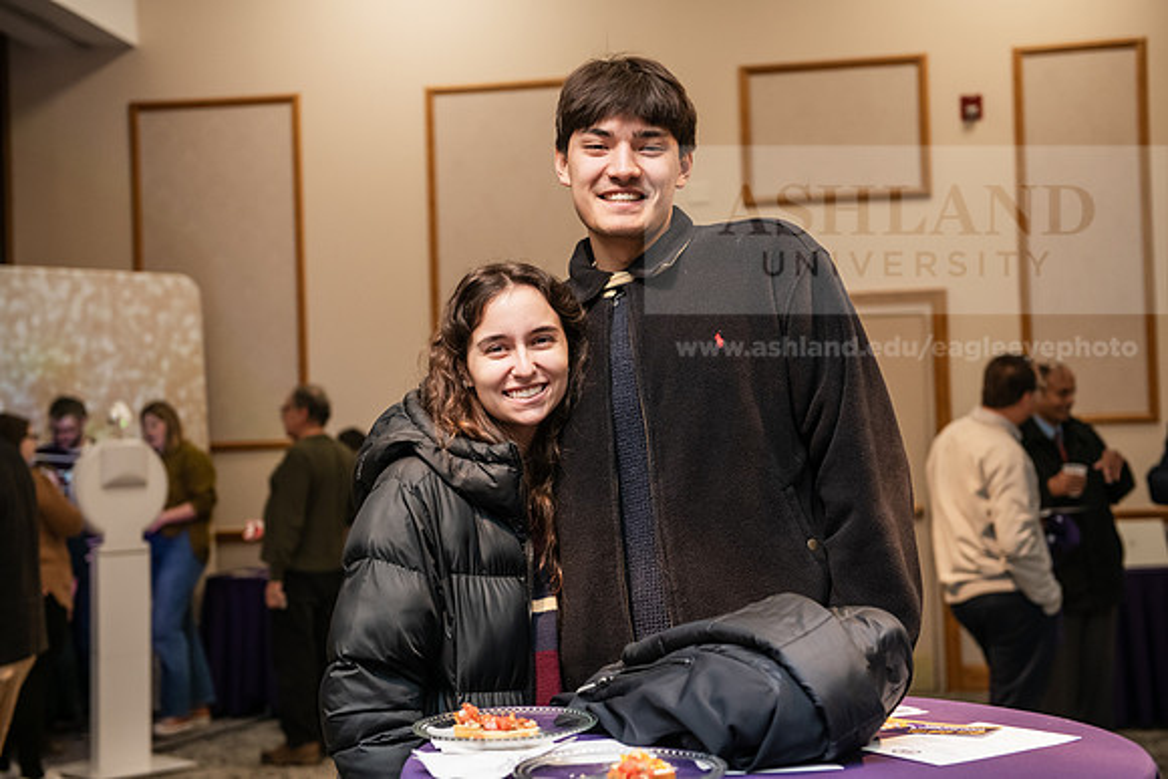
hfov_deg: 36.2
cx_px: 584
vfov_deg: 24.6
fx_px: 1785
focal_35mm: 55
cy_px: 390
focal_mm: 55
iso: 1600
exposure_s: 1/160
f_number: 3.5
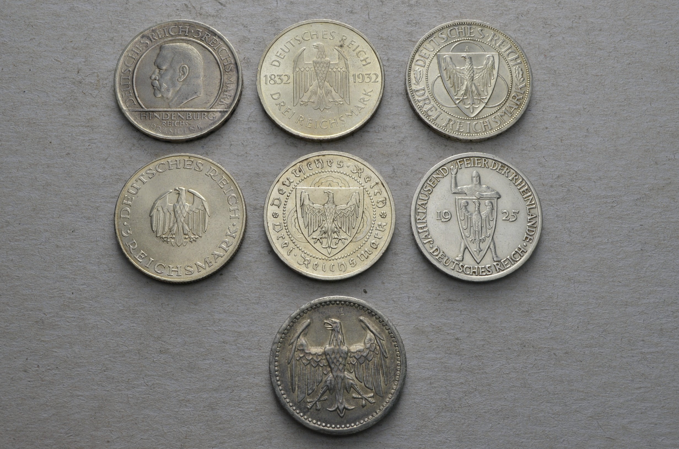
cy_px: 224
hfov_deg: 43.7
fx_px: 847
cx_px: 340
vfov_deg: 29.7
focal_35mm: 45
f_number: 14
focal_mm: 30
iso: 400
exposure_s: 1/200
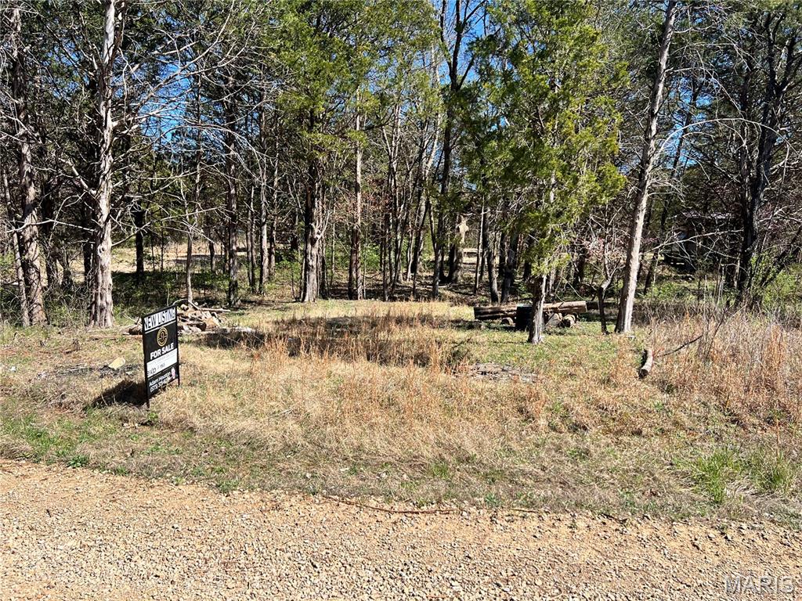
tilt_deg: -6.0
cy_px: 300
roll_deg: -2.8
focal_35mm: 26
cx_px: 401
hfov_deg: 67.3
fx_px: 602
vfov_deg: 53.1
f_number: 1.5
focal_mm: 5.7
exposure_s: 1/2632
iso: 50
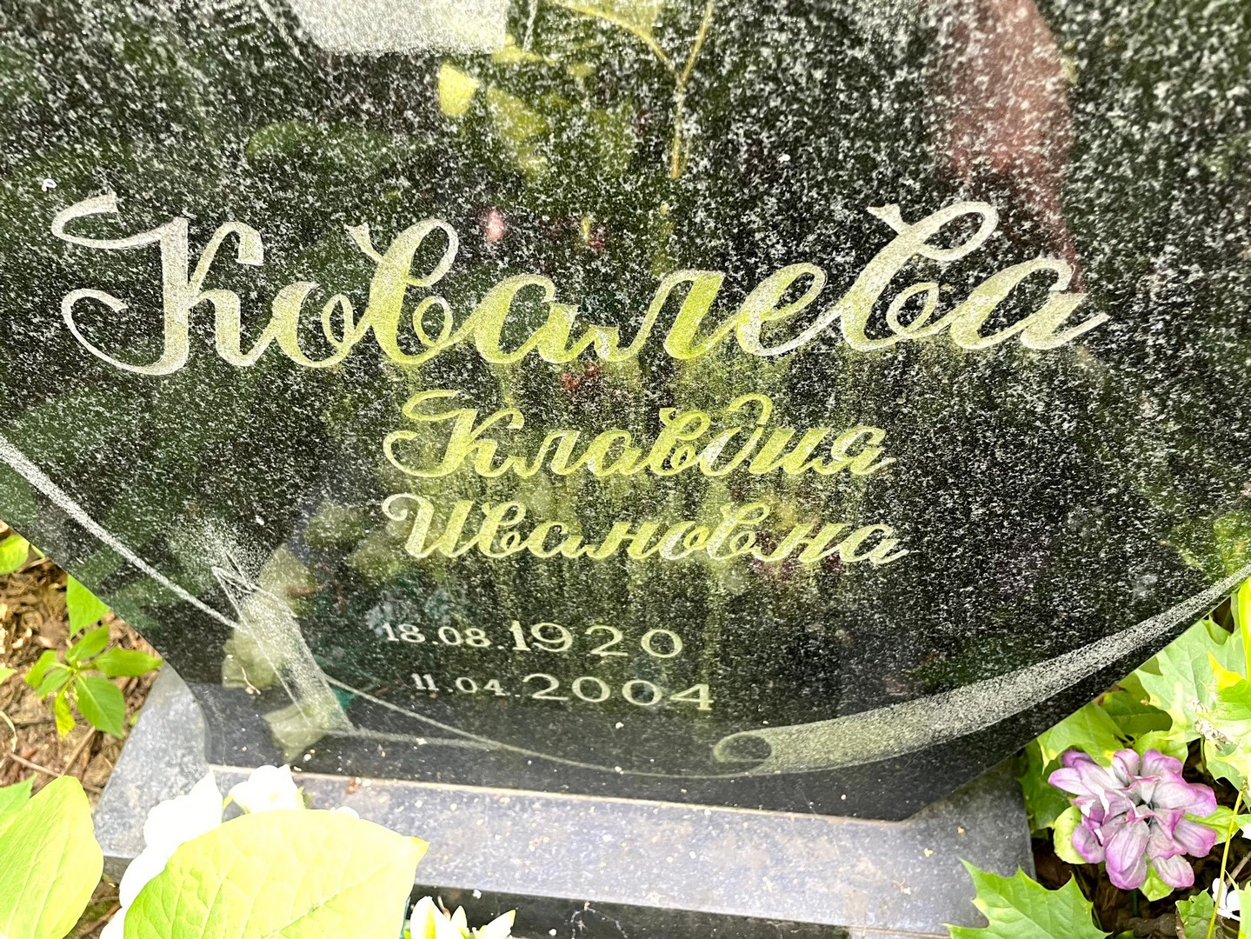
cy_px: 470
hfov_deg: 67.3
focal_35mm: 26
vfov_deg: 53.1
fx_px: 940
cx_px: 626
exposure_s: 1/62
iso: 125
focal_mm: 4.2
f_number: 1.6
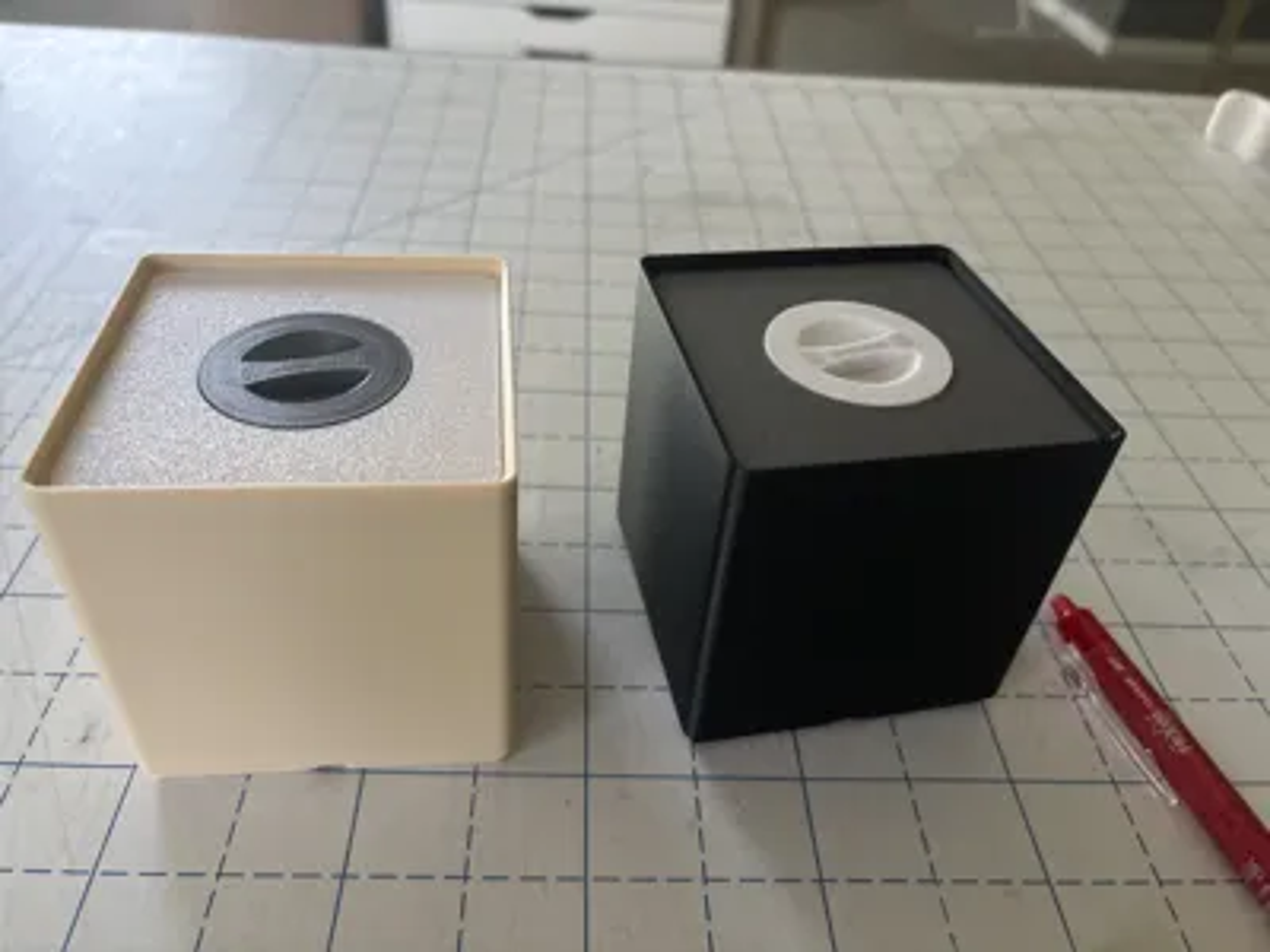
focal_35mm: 26
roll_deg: -5.4
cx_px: 635
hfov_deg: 67.3
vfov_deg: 53.1
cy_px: 476
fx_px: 954
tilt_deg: -41.2
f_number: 1.6
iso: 400
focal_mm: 5.96
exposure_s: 1/60
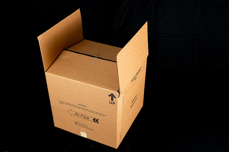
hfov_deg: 42.7
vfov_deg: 29.3
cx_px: 114
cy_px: 76
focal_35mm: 46
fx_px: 293
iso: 160
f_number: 8
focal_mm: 46
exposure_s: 1/125
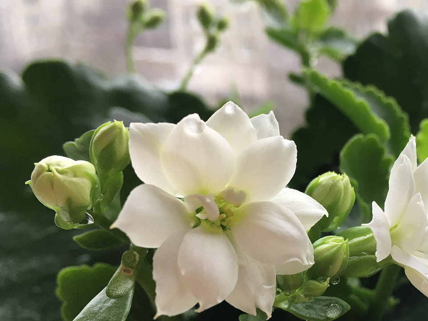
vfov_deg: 30.0
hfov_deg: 38.5
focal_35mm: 48
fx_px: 593
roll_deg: -0.7
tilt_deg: -23.6
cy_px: 213
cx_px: 327
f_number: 2.2
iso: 25
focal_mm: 4.15
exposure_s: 1/33
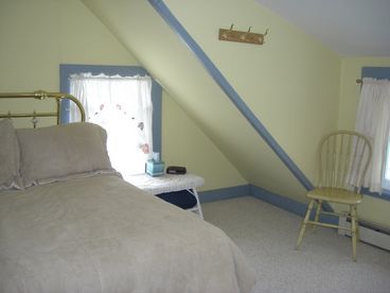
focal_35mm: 38
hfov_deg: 49.0
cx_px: 195
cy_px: 146
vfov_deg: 37.7
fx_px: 428
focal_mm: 7.9
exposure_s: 1/100
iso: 200
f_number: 2.8
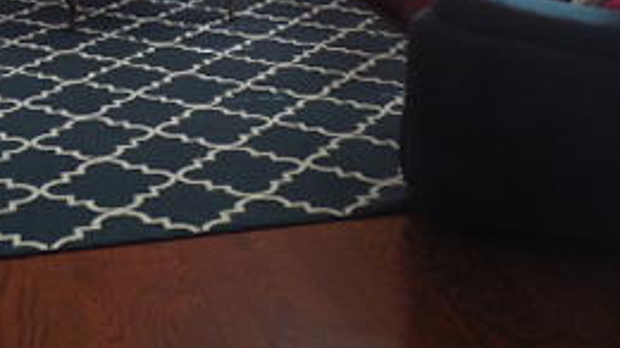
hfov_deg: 31.2
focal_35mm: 67
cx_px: 212
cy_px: -188
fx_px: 1101
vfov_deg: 16.3
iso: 160
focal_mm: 4.5
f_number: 3.3
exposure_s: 1/30
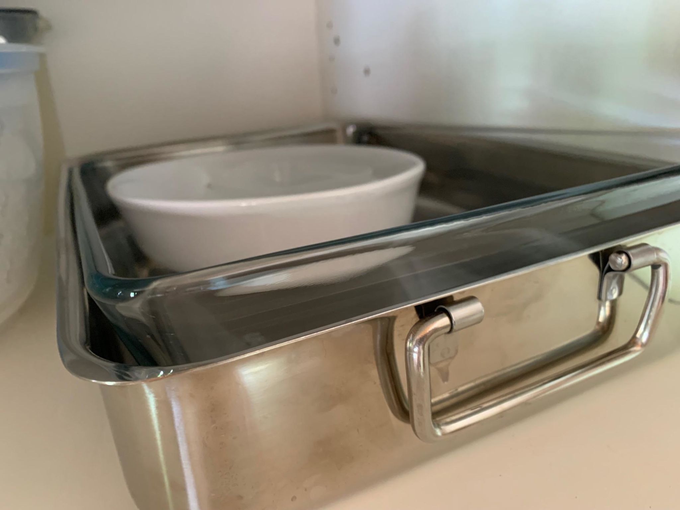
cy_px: 255
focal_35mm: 26
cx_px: 340
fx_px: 511
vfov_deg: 53.1
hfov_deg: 67.3
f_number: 1.8
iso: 400
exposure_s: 1/42
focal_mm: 4.25
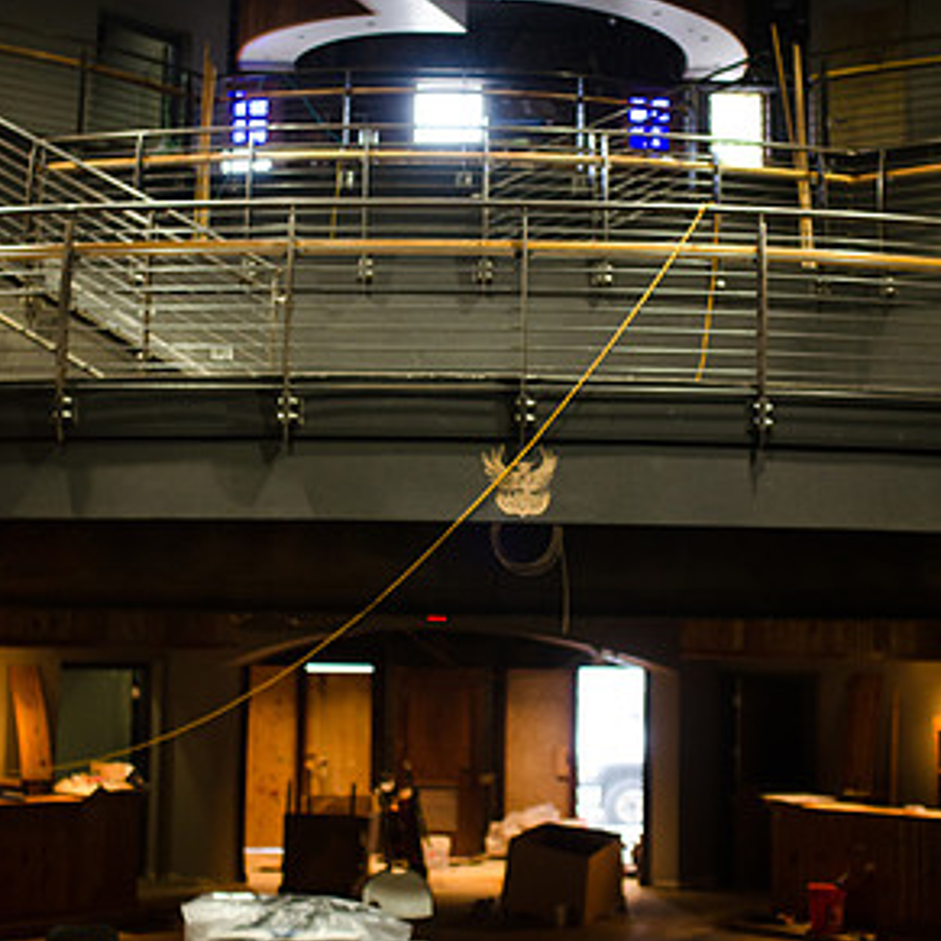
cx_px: 475
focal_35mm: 59
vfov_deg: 29.0
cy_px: 359
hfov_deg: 29.1
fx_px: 1815
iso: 1000
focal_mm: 30
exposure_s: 1/160
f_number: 2.2
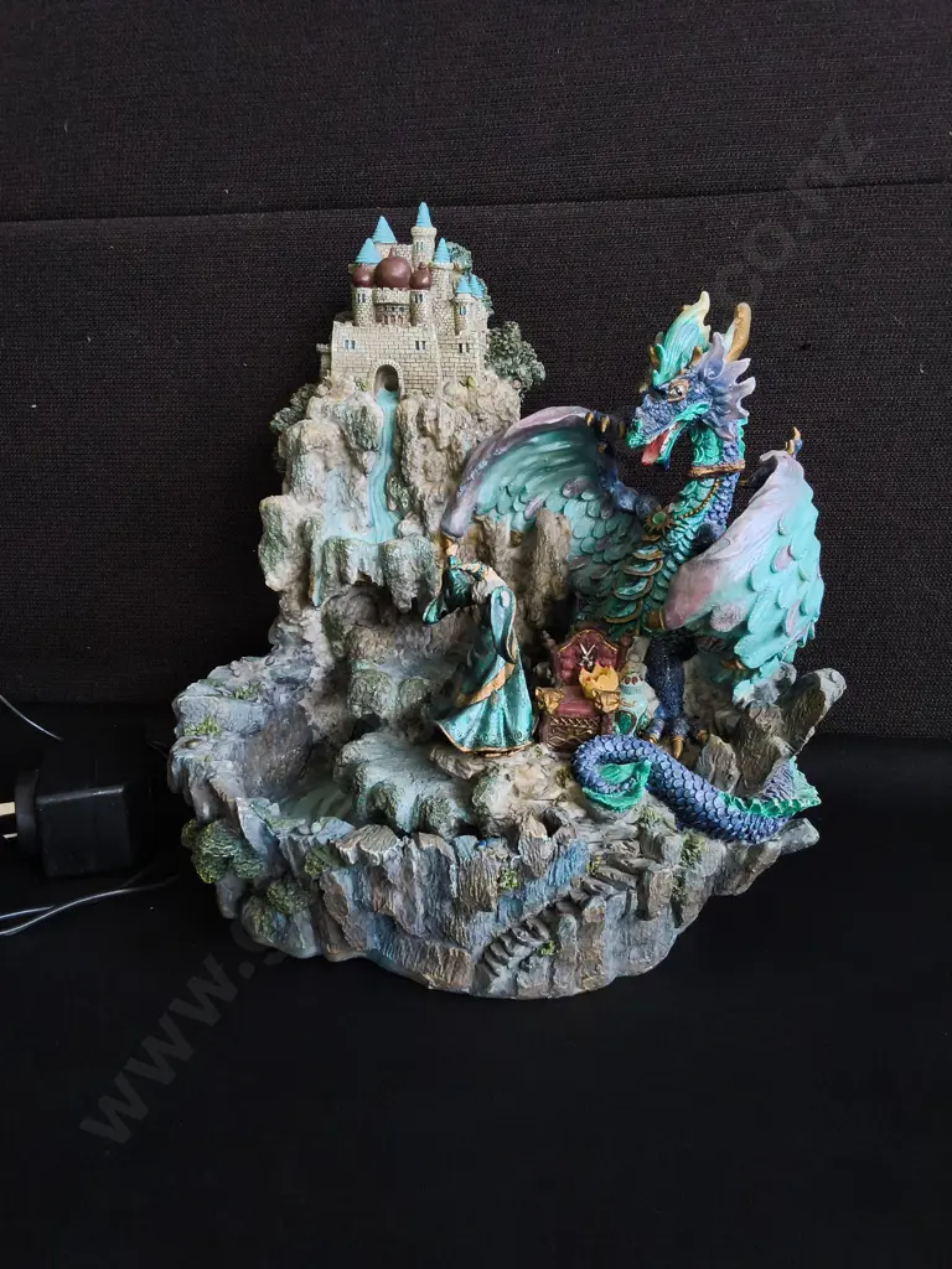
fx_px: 990
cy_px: 634
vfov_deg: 65.3
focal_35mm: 27
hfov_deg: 51.4
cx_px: 476
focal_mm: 2.87
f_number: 2
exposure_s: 1/120
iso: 125
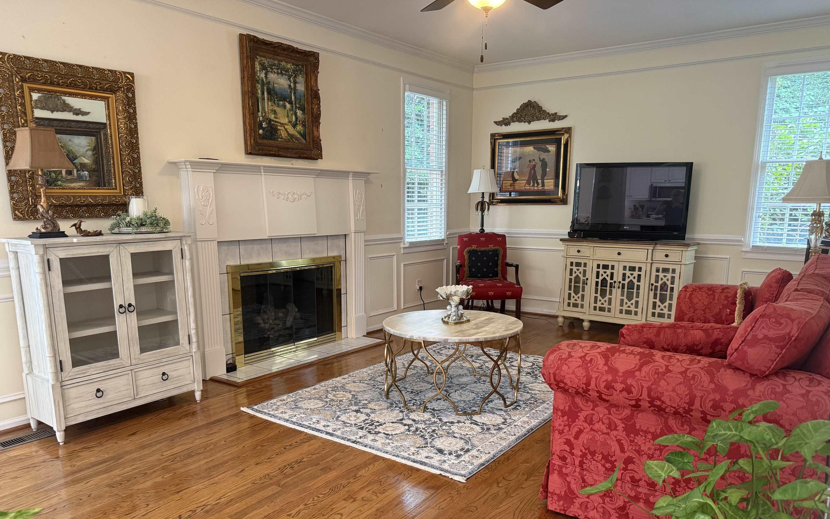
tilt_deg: -10.9
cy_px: 316
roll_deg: -0.1
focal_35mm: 26
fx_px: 588
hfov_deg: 70.4
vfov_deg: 47.3
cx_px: 418
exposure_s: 1/60
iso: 320
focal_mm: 6.76
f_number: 1.78
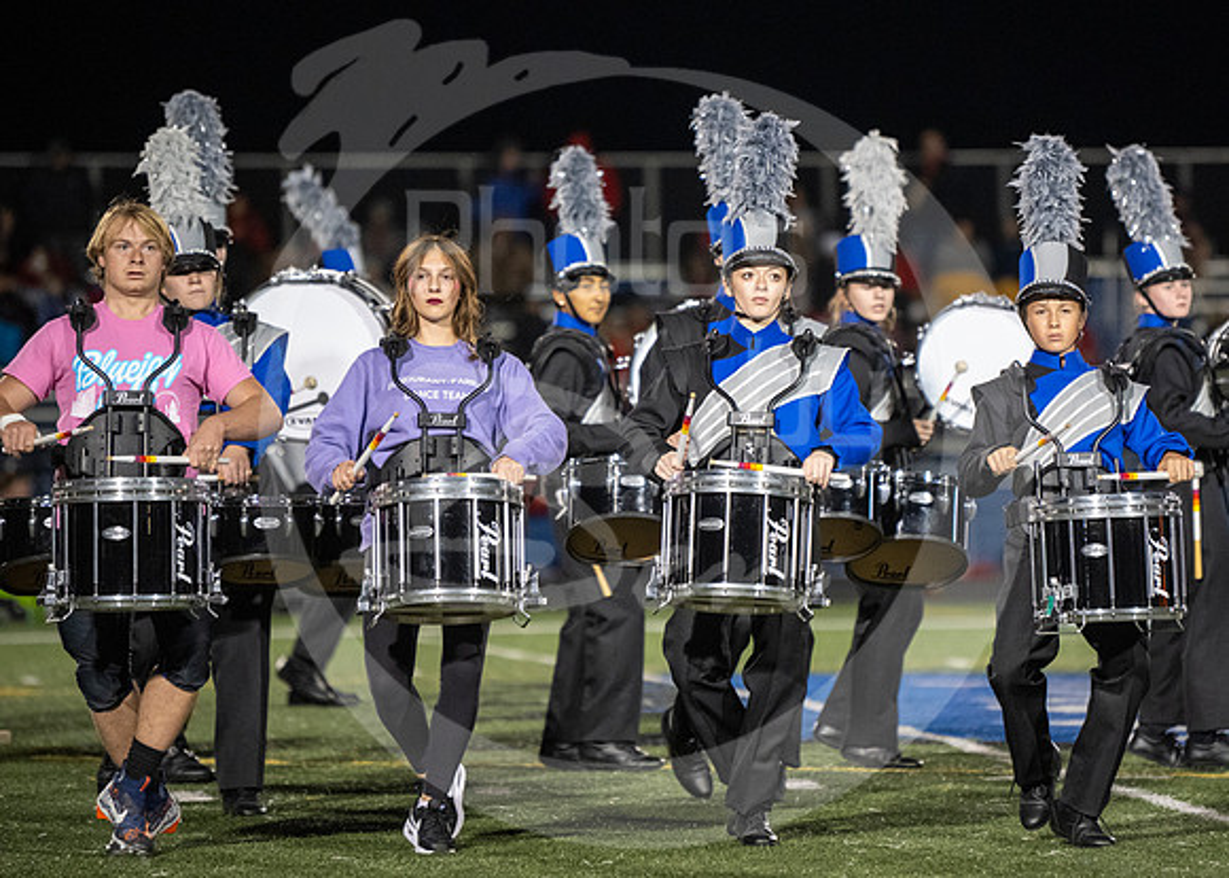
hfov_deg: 7.8
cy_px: 364
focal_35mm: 258
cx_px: 810
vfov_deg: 5.6
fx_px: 8997
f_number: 2.8
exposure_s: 1/500
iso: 4000
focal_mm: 200
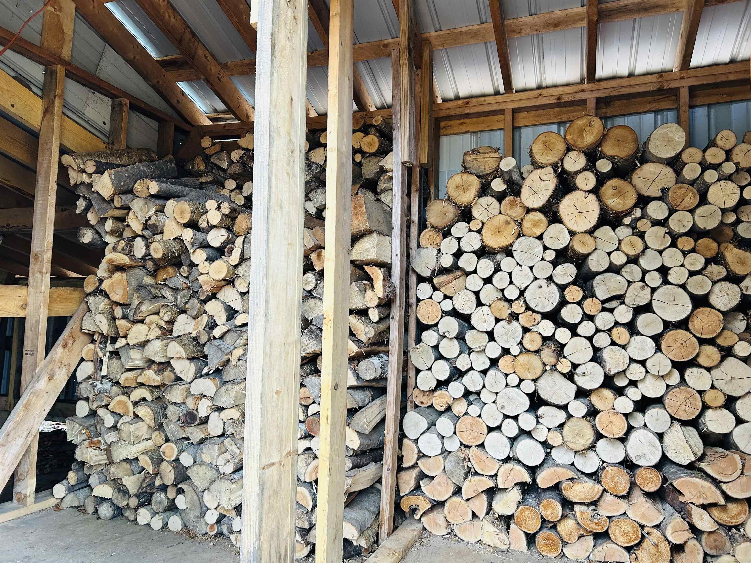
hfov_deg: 67.3
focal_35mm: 26
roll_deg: -0.7
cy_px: 282
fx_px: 564
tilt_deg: +4.3
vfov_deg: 53.1
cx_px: 376
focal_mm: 5.7
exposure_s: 1/79
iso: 125
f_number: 1.5
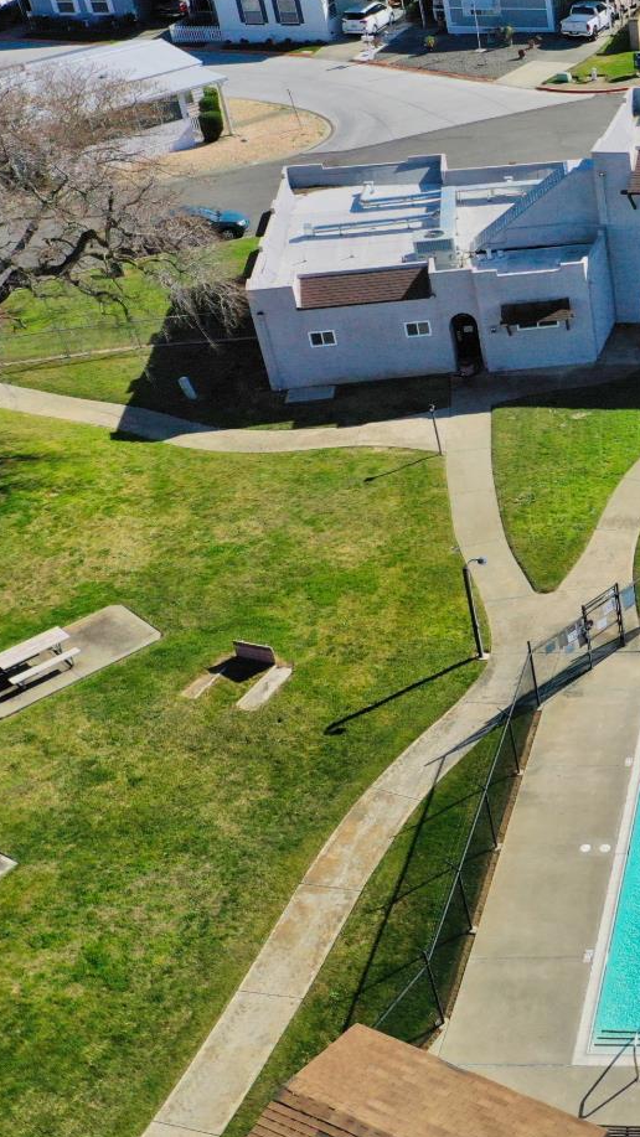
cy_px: 572
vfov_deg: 42.9
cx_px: 842
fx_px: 1448
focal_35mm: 48
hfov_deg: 22.2
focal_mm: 10.26
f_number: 4.5
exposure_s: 1/200
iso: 100
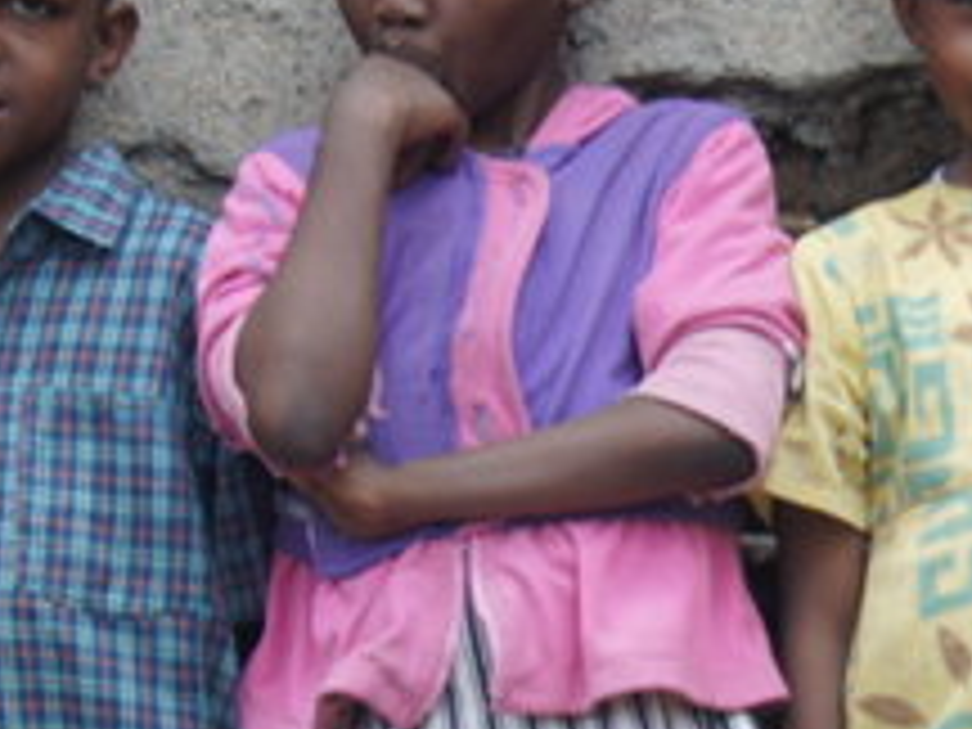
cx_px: 1125
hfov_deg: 10.9
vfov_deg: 8.3
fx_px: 4998
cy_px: 682
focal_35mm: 178
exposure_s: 1/60
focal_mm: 26
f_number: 6.3
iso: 200
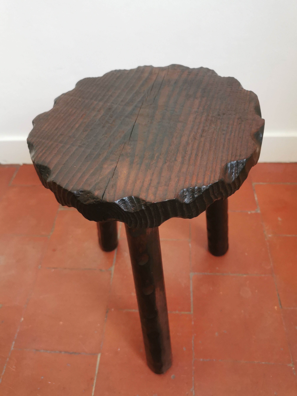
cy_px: 198
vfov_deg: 65.3
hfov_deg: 51.4
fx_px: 309
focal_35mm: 27
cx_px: 148
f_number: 1.8
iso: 250
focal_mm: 5.58
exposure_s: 1/50
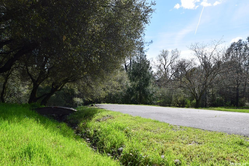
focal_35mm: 33
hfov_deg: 57.2
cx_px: 124
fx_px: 228
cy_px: 83
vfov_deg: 40.0
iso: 400
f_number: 11
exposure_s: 1/500
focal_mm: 22
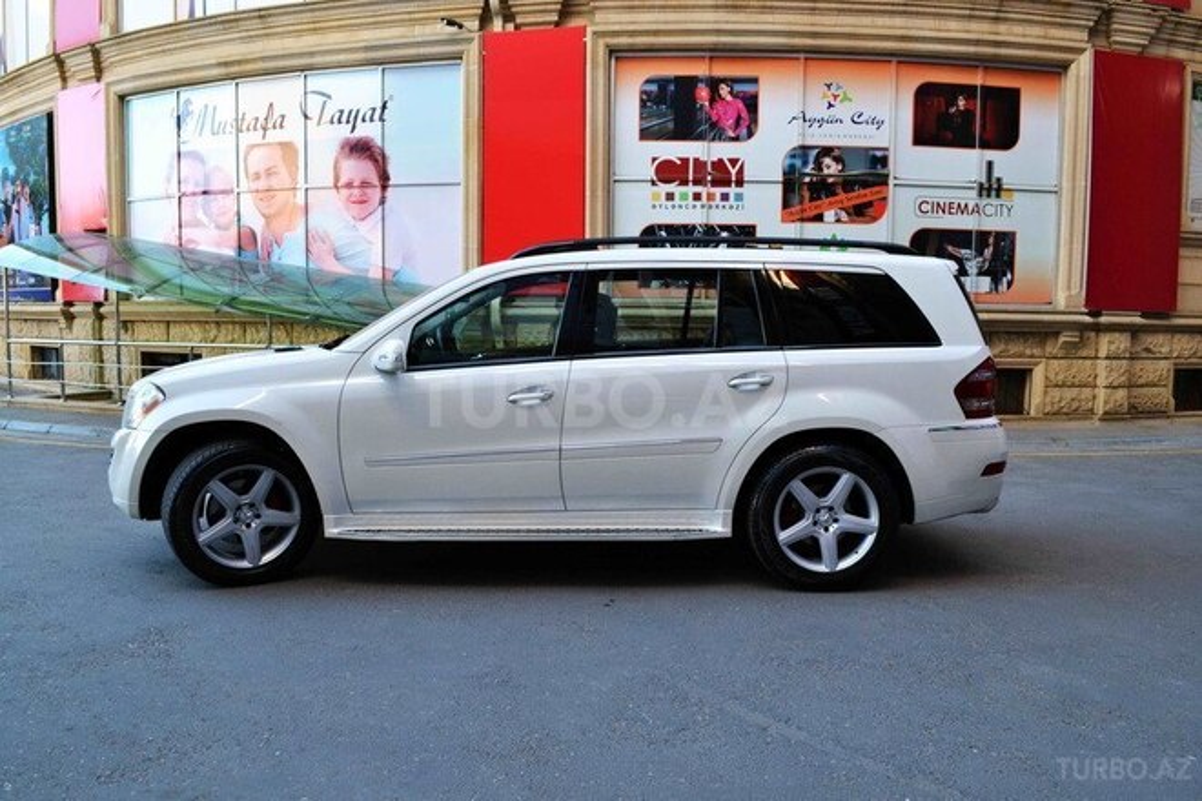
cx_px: 601
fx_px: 901
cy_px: 400
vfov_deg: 47.9
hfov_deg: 67.4
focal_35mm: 27
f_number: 6.3
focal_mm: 18
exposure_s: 1/160
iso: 800
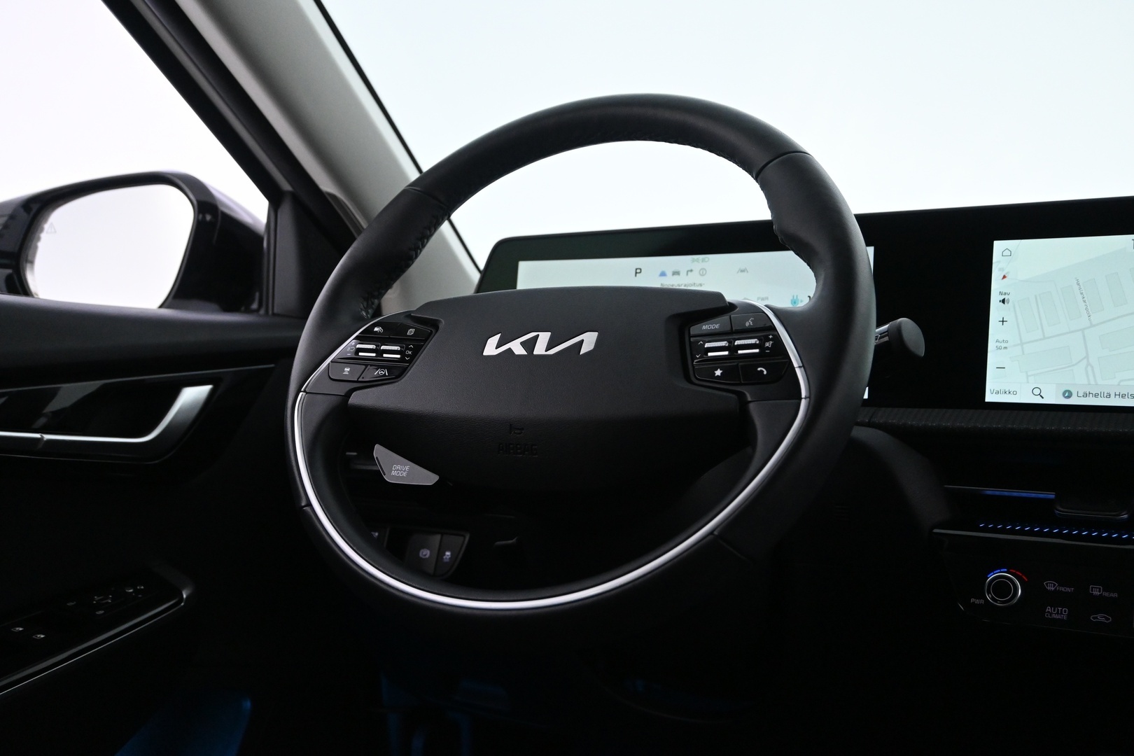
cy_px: 378
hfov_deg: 57.2
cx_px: 567
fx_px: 1039
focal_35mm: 33
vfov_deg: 40.0
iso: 3200
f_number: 4
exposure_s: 1/60
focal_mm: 22
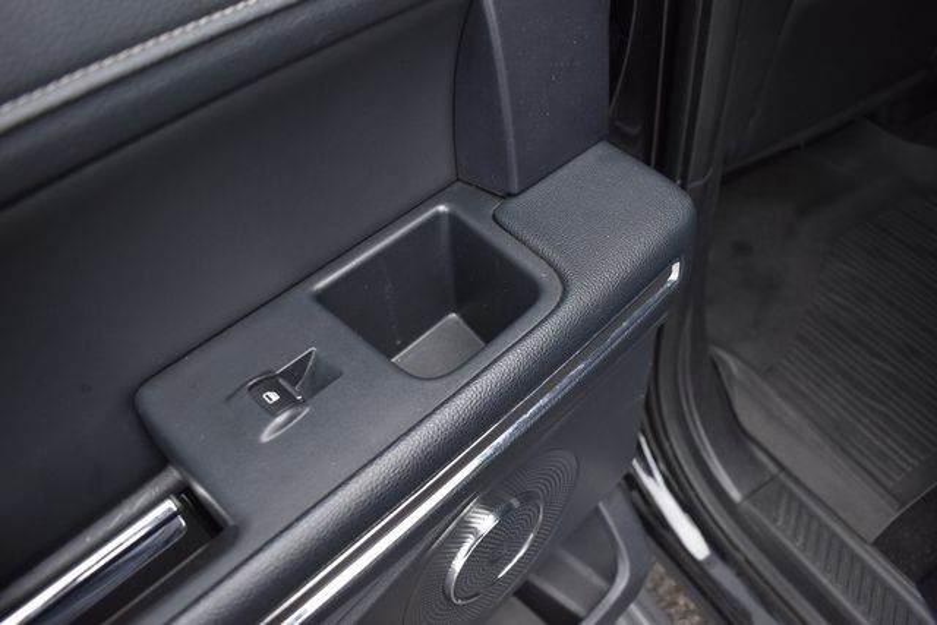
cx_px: 468
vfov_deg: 48.0
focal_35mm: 27
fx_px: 703
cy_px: 312
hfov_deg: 67.4
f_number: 4
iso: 400
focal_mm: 18
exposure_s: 1/250
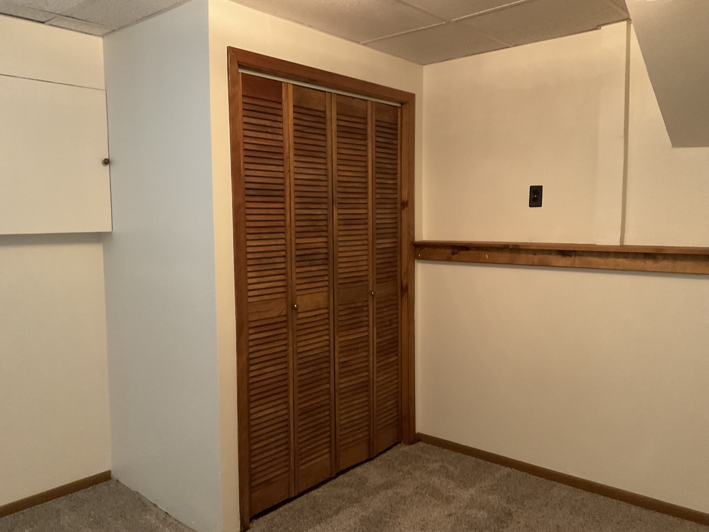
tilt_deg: -4.5
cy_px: 266
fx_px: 594
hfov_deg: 61.7
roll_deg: +0.1
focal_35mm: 29
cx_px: 354
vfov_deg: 48.2
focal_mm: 3
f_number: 1.8
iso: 320
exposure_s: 1/40
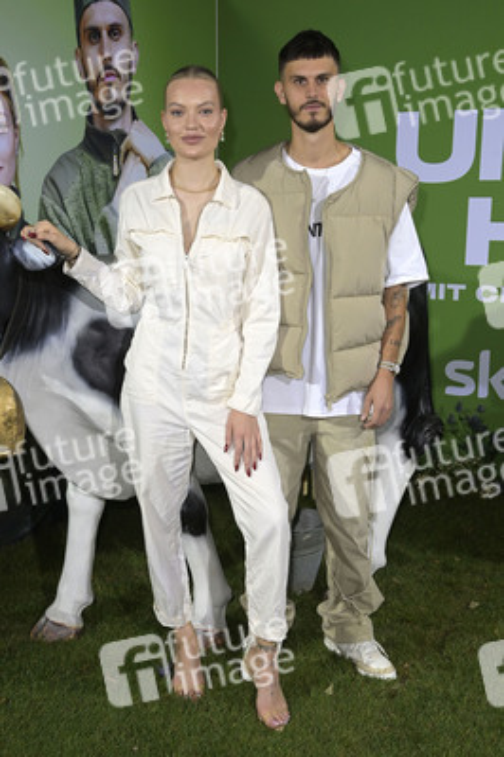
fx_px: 926
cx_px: 252
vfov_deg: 44.5
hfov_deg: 30.5
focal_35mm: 44
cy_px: 378
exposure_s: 1/250
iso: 2500
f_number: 5.6
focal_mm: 44
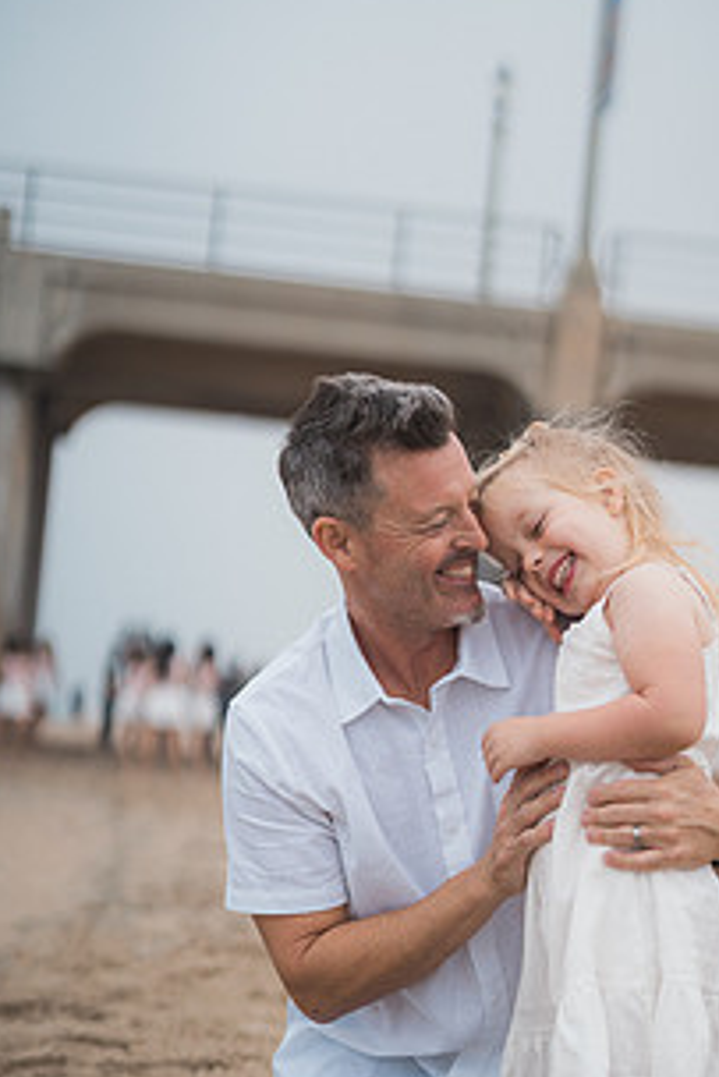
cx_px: 429
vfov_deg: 27.3
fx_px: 2214
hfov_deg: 18.4
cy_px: 659
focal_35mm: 74
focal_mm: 50
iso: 160
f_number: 1.4
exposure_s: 1/4000
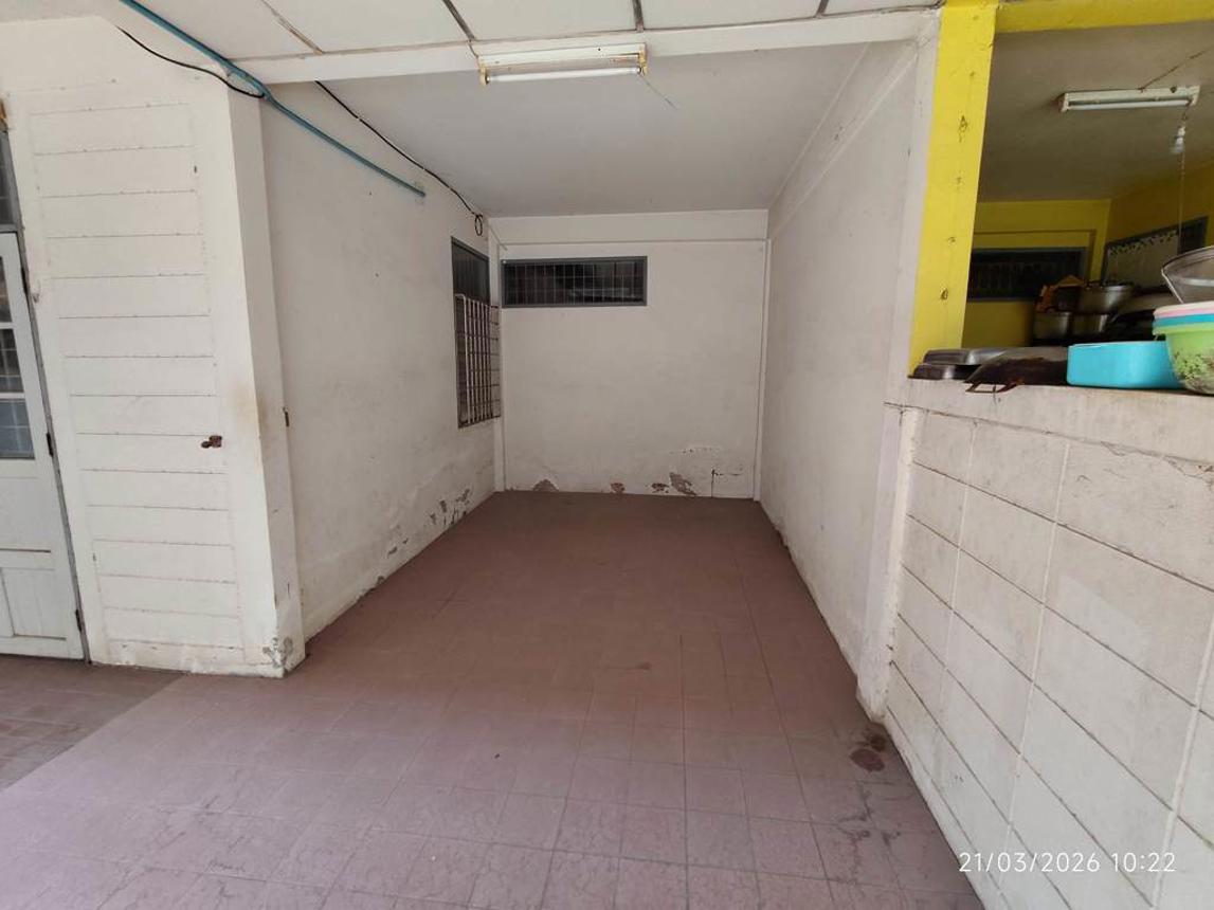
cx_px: 607
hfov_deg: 94.5
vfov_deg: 78.1
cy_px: 455
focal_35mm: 16
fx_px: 561
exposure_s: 1/100
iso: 71
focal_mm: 1.67
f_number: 2.2
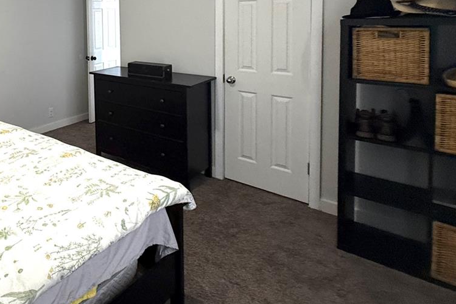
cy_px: 33
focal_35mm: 28
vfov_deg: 42.7
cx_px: 24
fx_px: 355
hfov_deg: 54.5
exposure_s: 1/60
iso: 320
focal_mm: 2.22
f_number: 2.2
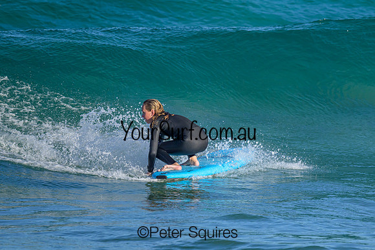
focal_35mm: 1099
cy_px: 120
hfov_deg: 1.9
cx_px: 258
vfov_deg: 1.3
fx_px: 11447
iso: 800
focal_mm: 800
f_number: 8
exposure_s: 1/2000
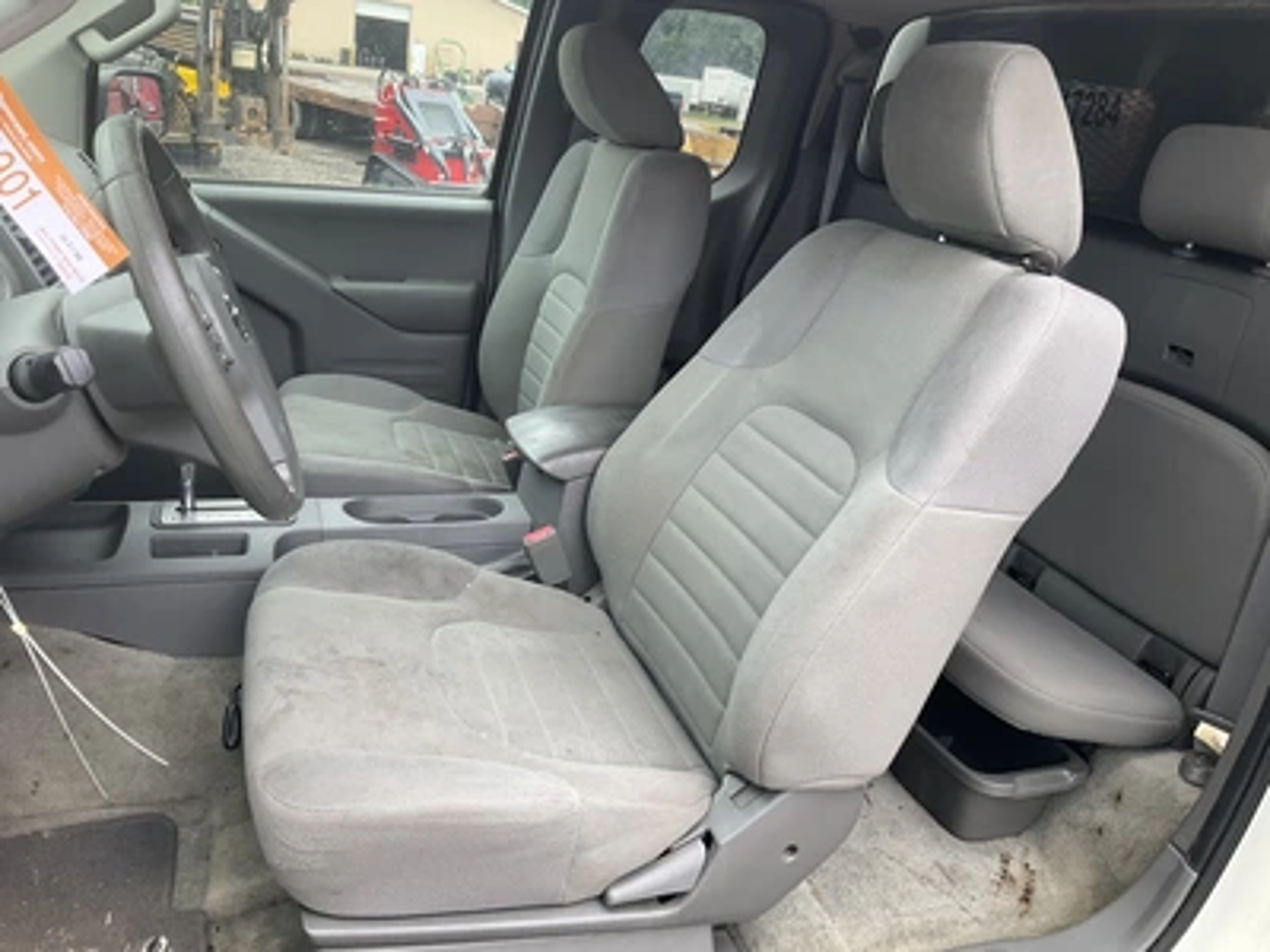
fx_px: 1064
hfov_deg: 61.7
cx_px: 635
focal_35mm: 29
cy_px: 476
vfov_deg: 48.2
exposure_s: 1/165
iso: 20
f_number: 1.8
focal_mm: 3
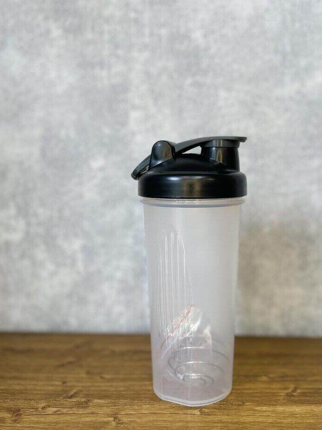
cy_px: 212
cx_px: 198
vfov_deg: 54.0
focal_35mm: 34
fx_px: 422
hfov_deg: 41.5
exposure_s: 1/100
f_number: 1.5
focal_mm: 5.7
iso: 100
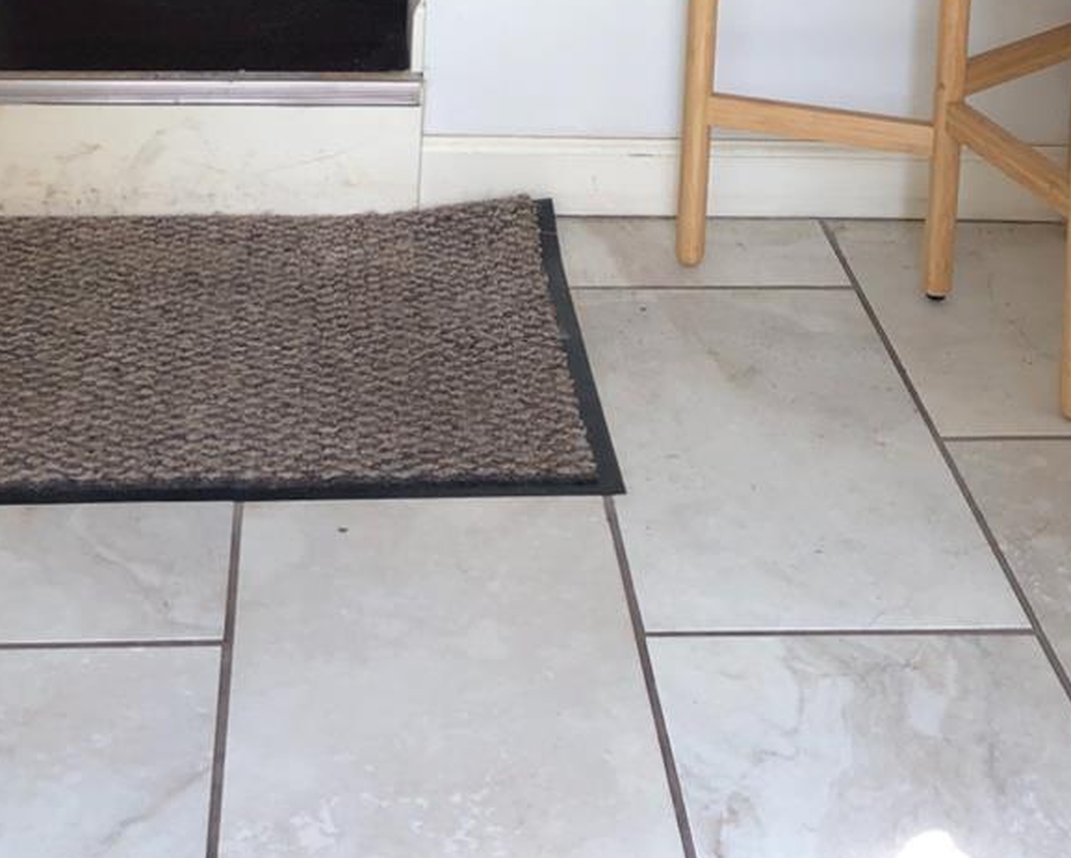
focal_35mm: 71
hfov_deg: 26.8
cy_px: -355
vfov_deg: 19.3
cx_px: 502
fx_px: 2251
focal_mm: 3.99
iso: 50
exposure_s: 1/120
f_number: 1.8
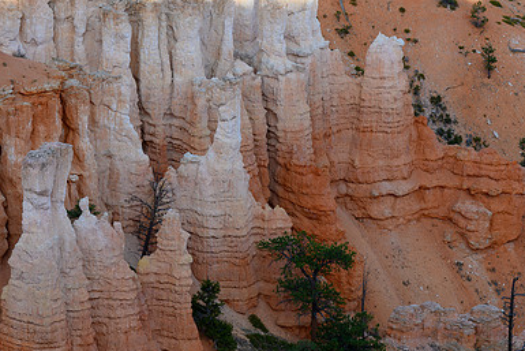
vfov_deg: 8.7
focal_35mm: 158
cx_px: 251
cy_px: 184
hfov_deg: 13.0
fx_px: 2305
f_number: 11
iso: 100
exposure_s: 1/50
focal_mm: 105
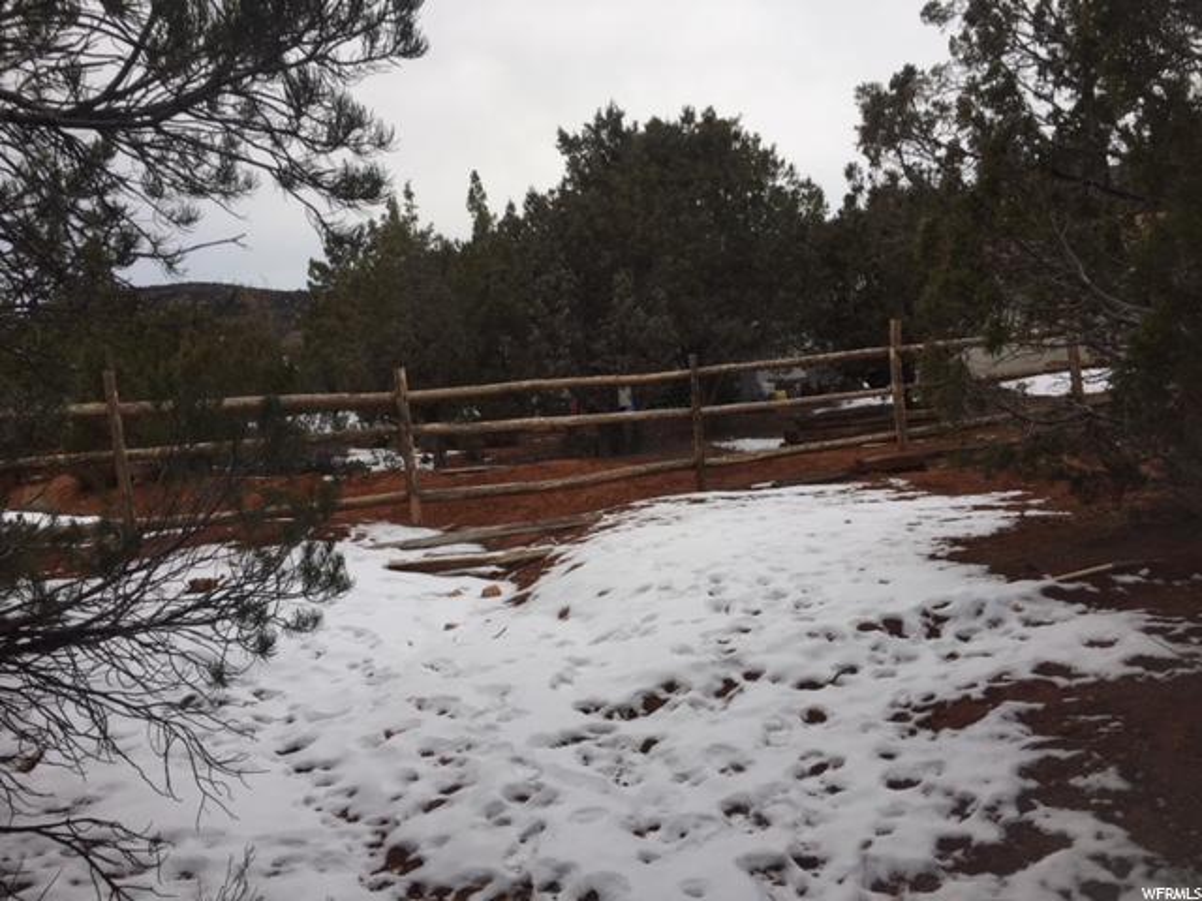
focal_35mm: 29
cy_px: 450
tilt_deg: -8.8
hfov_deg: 61.7
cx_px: 601
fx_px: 1007
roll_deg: +3.6
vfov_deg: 48.2
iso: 32
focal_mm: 4.15
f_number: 2.2
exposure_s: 1/311
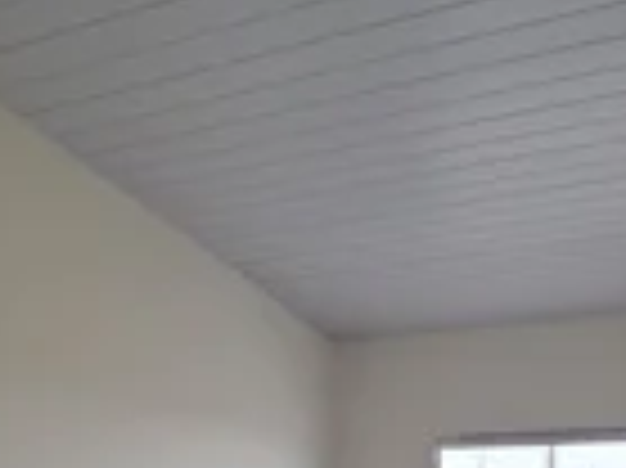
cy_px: 628
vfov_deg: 30.2
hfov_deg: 50.9
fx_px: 650
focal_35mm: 36
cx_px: 392
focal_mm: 1.74
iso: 50
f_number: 2.2
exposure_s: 1/120
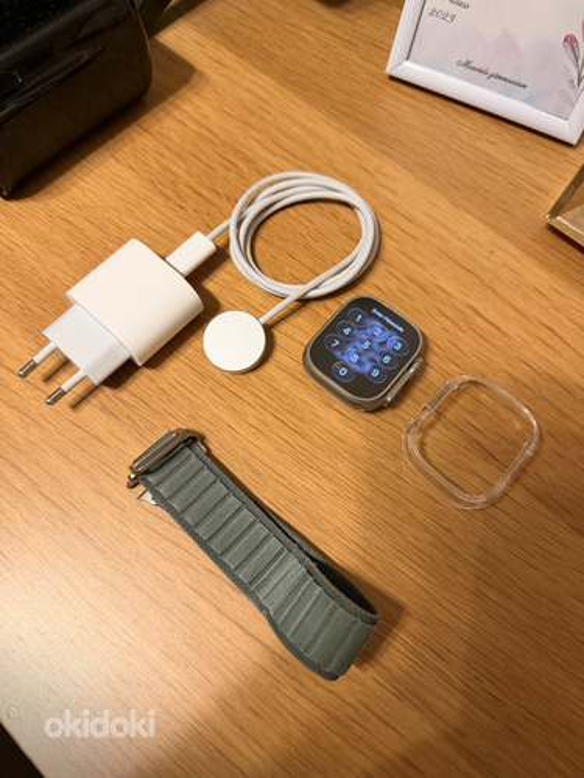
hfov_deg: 56.8
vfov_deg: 71.6
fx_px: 540
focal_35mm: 24
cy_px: 389
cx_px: 292
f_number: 1.78
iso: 250
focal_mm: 6.76
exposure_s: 1/50
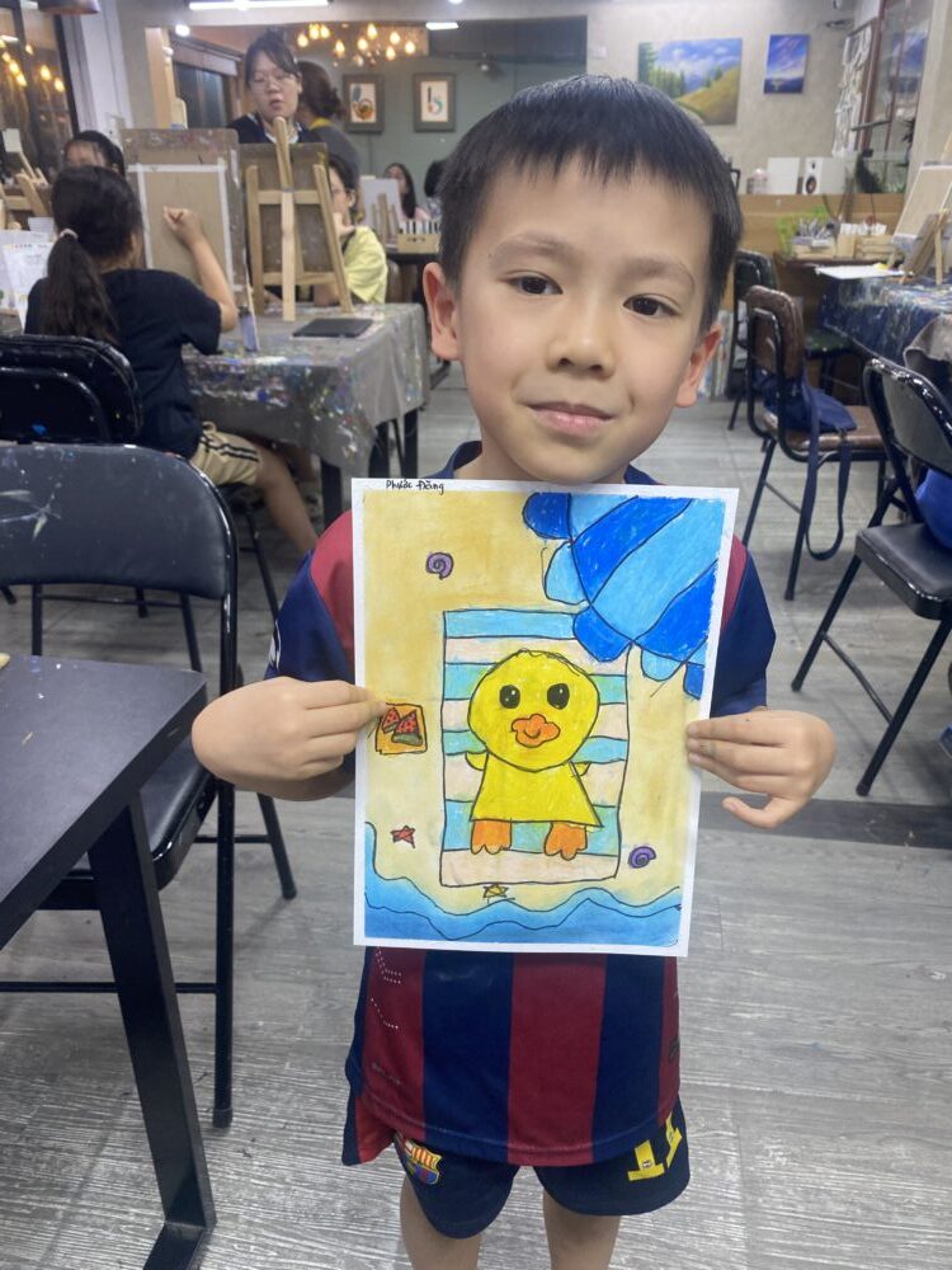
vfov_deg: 67.3
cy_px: 635
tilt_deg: -24.6
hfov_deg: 53.1
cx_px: 476
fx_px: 953
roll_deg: +1.3
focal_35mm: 26
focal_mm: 4.25
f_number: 1.8
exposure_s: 1/100
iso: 125
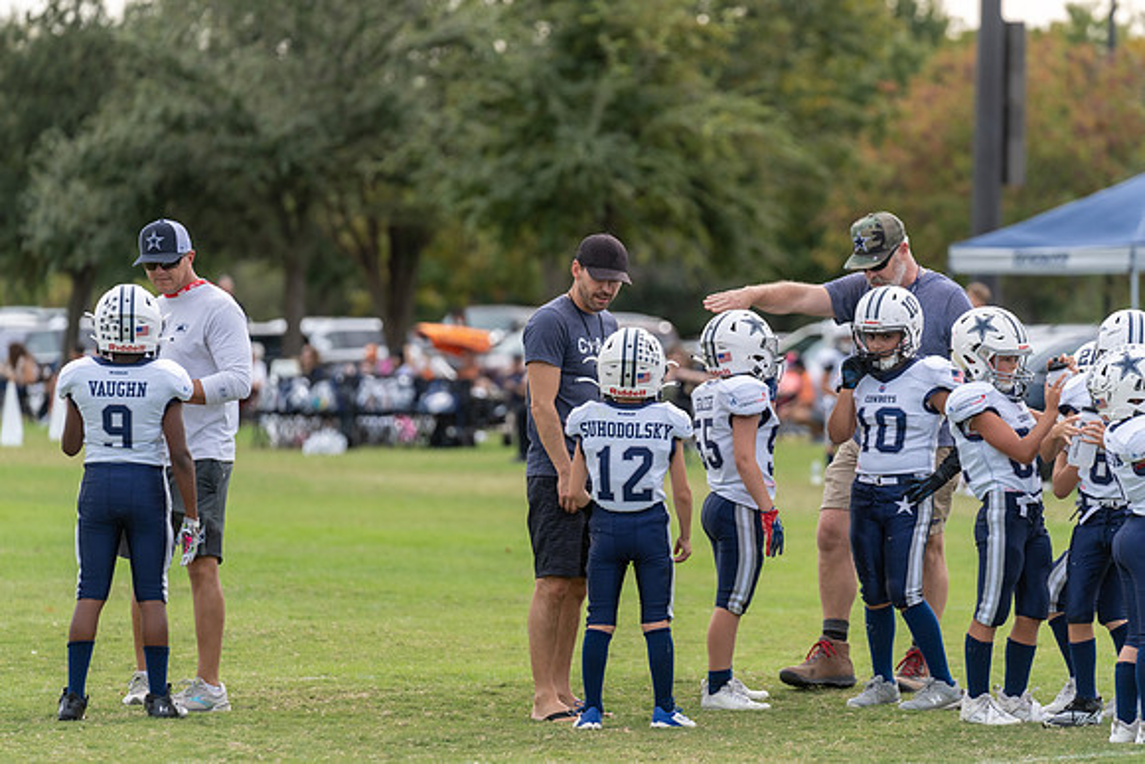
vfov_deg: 6.5
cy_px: 382
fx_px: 6709
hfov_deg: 9.8
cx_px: 572
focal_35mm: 211
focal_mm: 200
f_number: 3.5
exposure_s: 1/1250
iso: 250
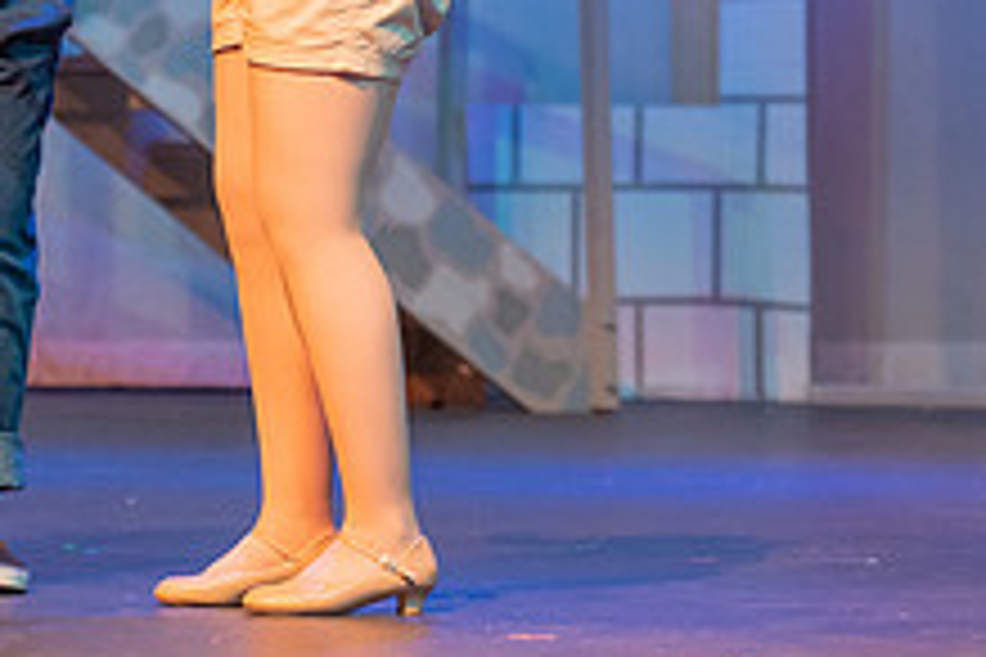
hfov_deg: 7.6
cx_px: -99
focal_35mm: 270
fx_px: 7394
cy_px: -108
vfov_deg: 5.1
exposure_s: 1/250
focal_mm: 102
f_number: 2.8
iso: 2500
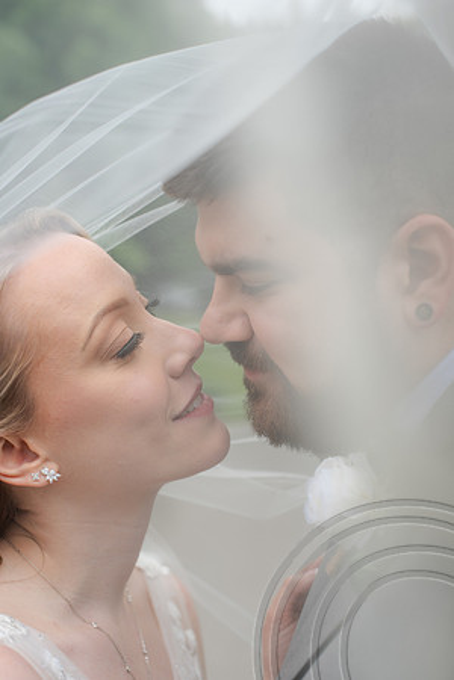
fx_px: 946
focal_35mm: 50
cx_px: 227
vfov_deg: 39.6
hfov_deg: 27.0
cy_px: 340
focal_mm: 50
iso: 100
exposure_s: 1/400
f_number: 3.5
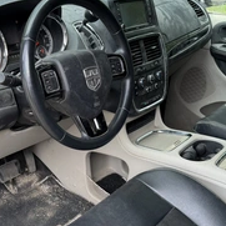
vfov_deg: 35.6
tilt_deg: -31.0
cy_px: 157
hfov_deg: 35.7
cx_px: 76
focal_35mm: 47
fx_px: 347
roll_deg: -5.7
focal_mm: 6.76
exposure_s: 1/289
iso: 80
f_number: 1.78
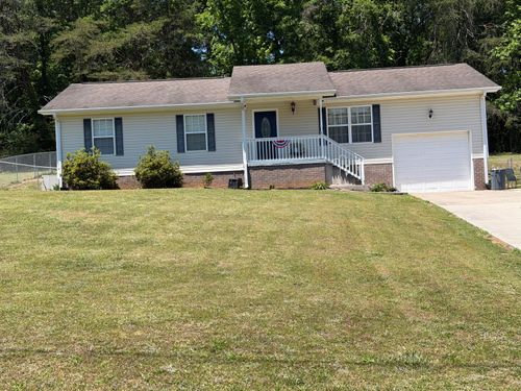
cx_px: 260
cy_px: 196
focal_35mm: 48
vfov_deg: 30.3
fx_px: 722
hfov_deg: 39.7
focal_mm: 6.76
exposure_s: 1/3096
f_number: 1.78
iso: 64
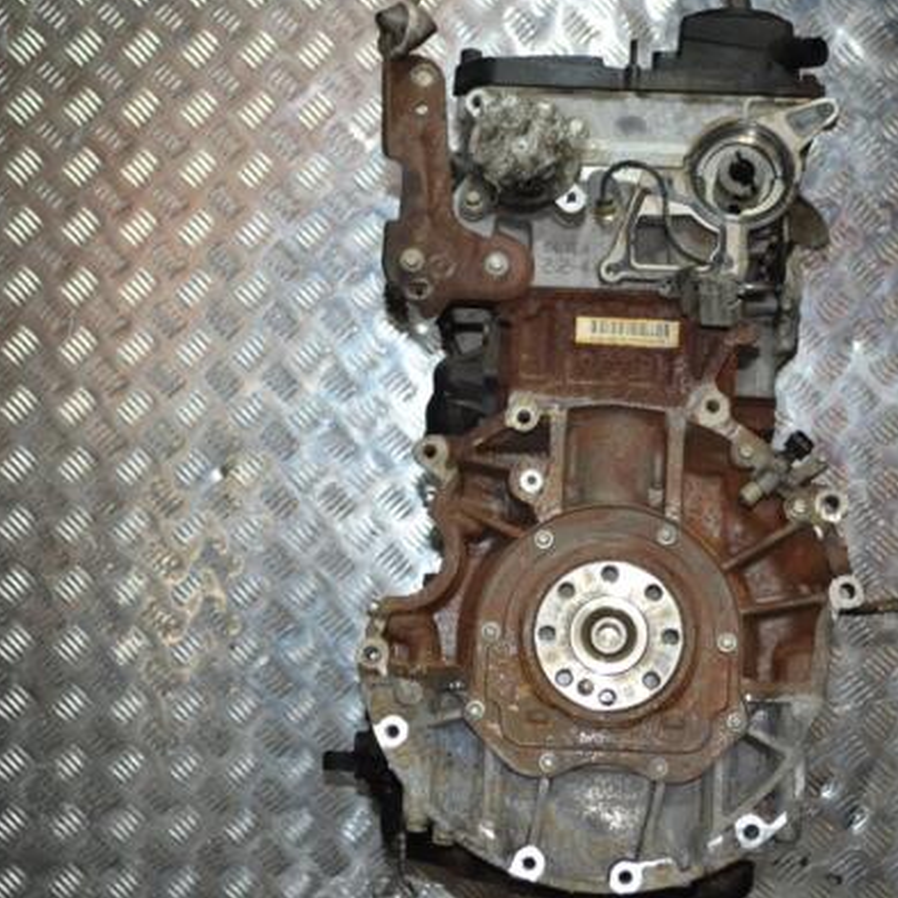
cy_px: 446
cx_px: 510
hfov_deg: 23.3
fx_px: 2172
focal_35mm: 74
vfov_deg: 23.4
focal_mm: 38
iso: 1100
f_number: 5
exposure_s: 1/60
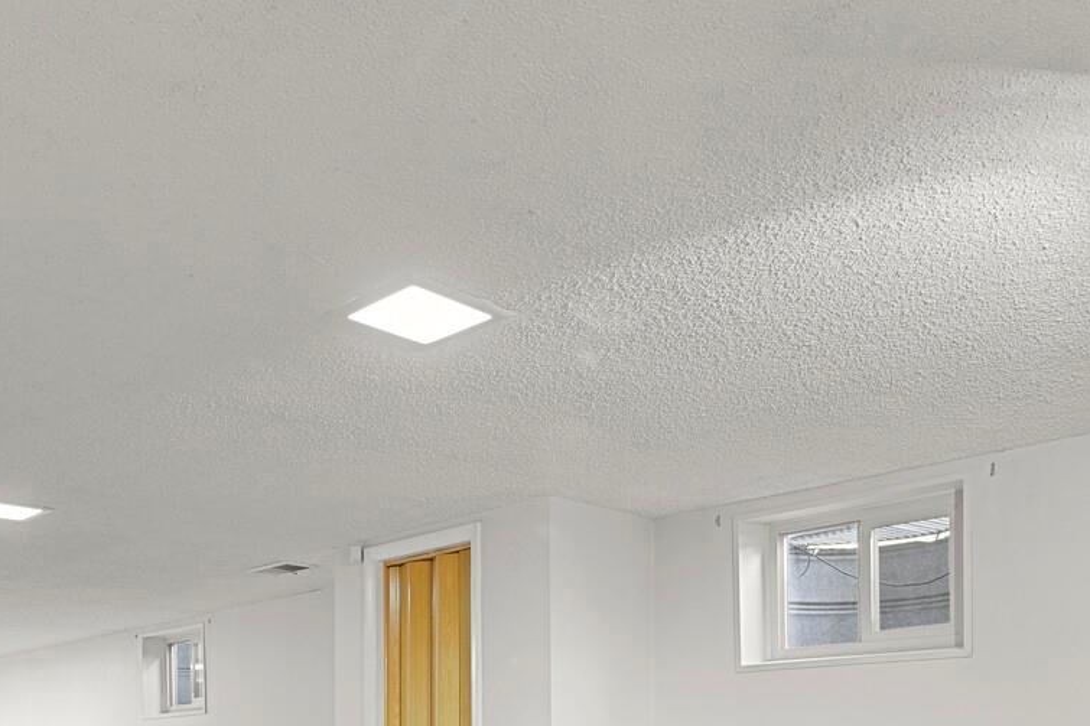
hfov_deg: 53.1
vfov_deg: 33.2
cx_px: 493
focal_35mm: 36
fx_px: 1090
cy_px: 758
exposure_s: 10
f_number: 8
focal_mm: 17
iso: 250
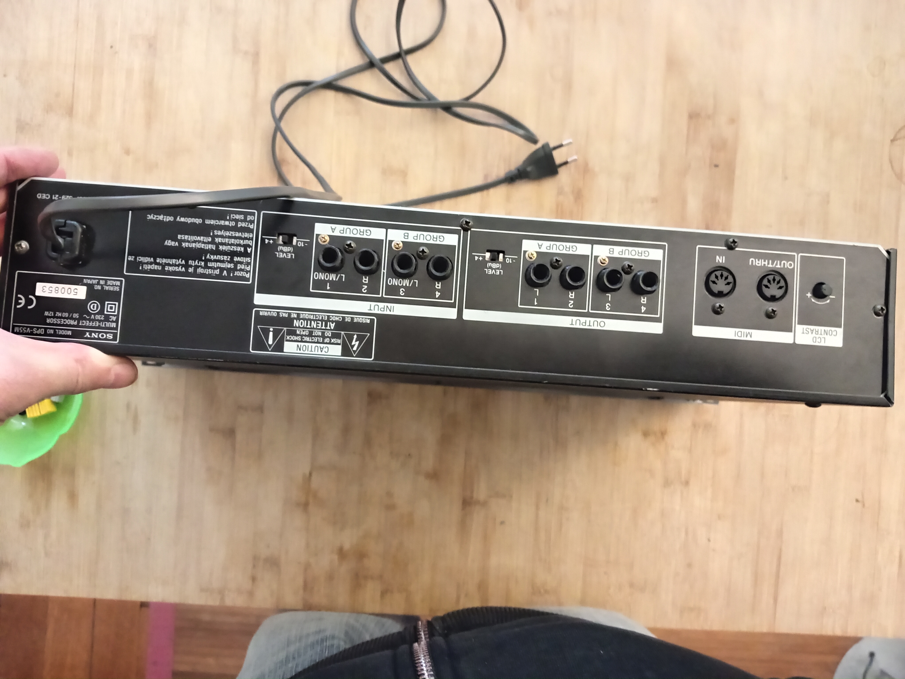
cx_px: 452
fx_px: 706
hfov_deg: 65.3
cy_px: 340
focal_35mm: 27
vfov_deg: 51.4
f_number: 1.8
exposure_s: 1/14.3
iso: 3577
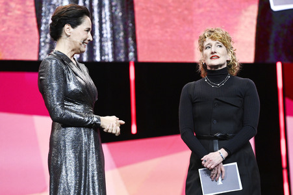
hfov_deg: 14.2
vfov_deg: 9.4
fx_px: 1179
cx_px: 146
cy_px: 98
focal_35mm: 145
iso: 5000
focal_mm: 145
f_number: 4
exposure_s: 1/250
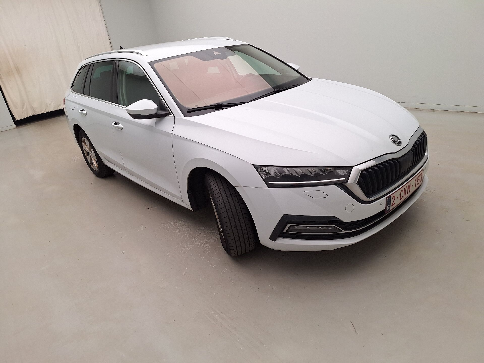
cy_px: 182
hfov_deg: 73.9
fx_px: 322
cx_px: 242
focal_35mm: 23
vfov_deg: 58.9
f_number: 1.8
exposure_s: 1/129
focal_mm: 5.54
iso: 40
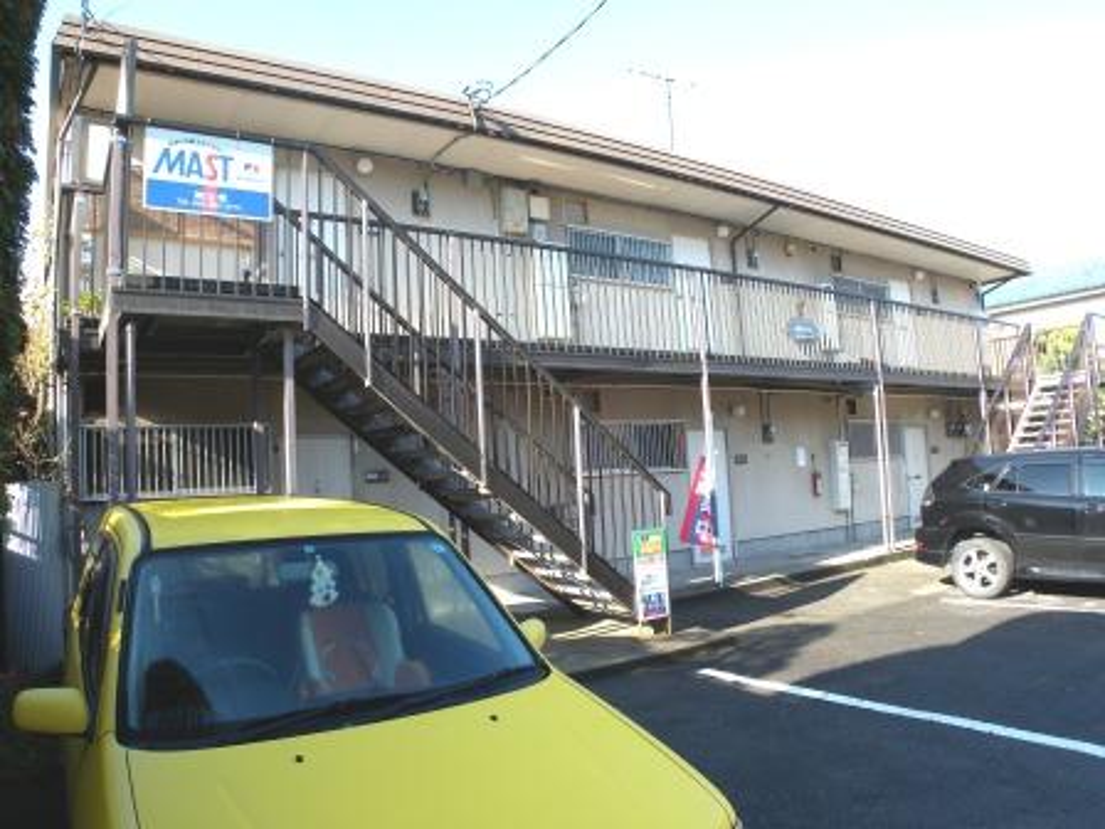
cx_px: 552
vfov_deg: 45.4
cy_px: 414
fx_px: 990
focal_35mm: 31
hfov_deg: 58.4
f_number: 3.7
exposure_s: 1/125
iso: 64
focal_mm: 6.7
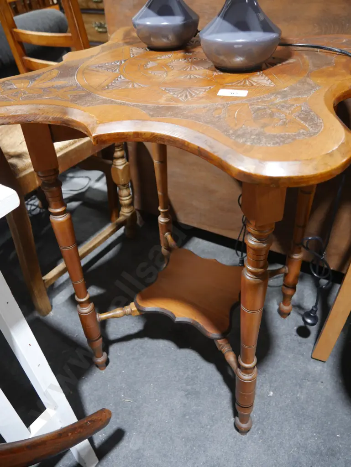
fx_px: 378
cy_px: 234
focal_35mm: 28
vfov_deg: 63.4
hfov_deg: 49.8
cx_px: 176
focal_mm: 14
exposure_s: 1/60
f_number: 3.5
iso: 1000
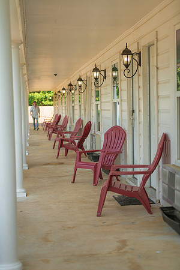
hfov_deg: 19.5
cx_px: 90
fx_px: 525
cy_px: 135
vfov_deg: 28.8
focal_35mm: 70
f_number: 2.8
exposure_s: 1/250
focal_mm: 70
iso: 64
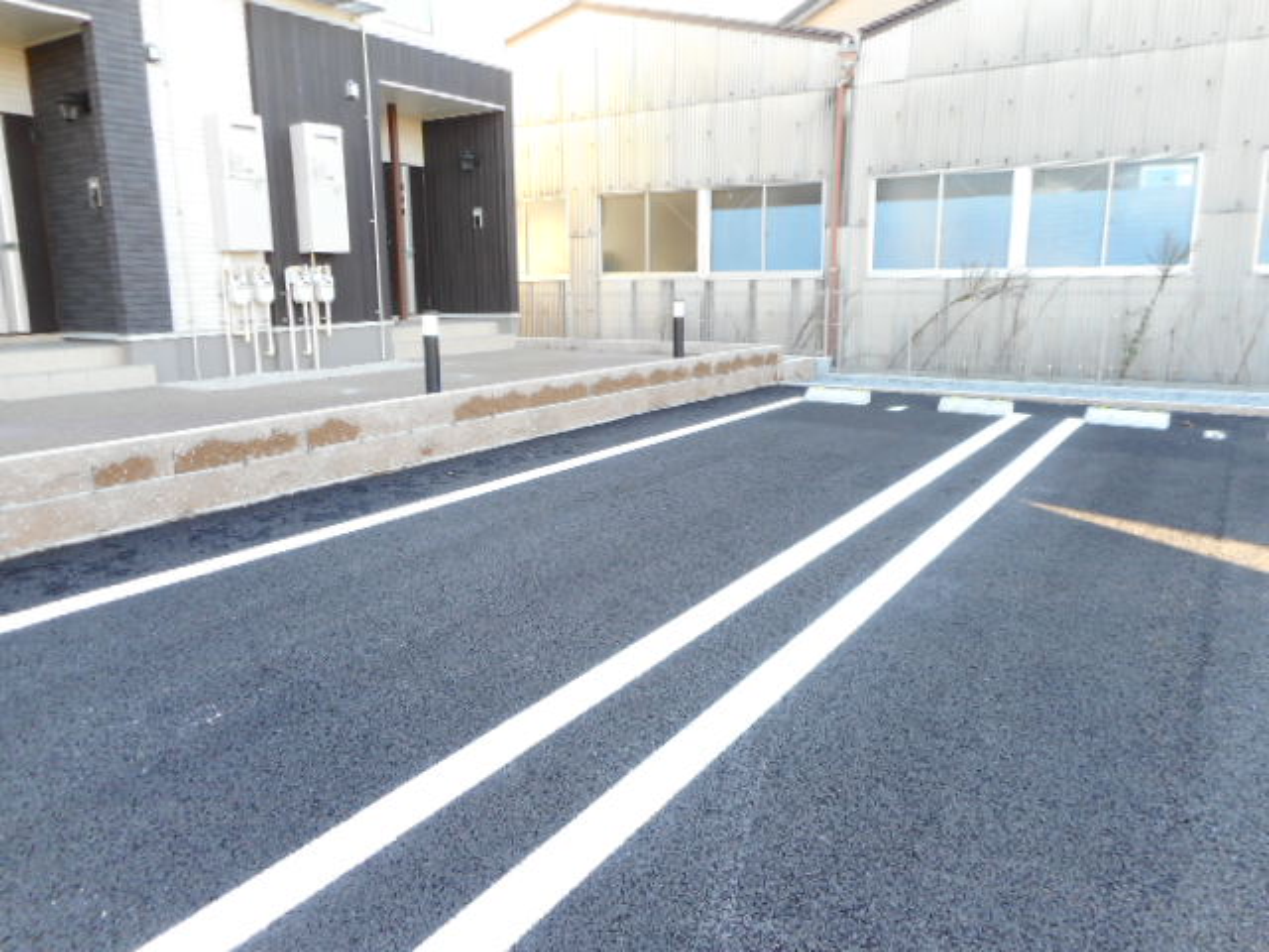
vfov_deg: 54.9
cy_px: 476
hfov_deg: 69.4
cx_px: 634
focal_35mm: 25
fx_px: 916
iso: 80
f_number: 3.7
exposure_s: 1/40
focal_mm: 4.5
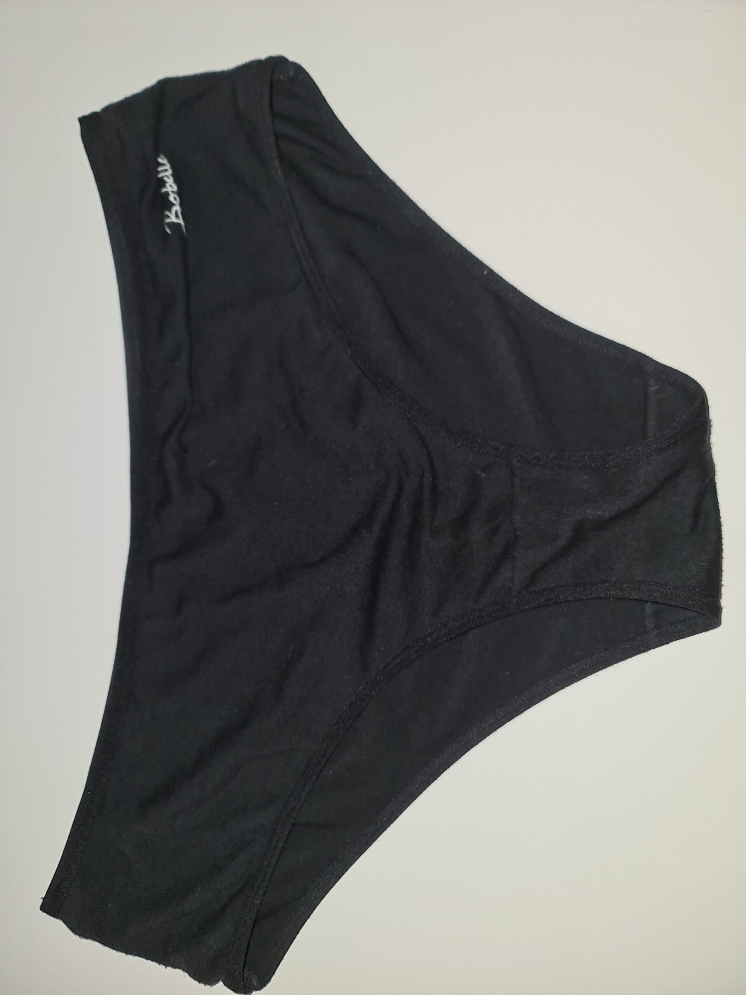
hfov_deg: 54.9
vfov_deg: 69.4
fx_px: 718
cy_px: 498
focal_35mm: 25
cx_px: 373
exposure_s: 1/50
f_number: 1.8
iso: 75
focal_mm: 7
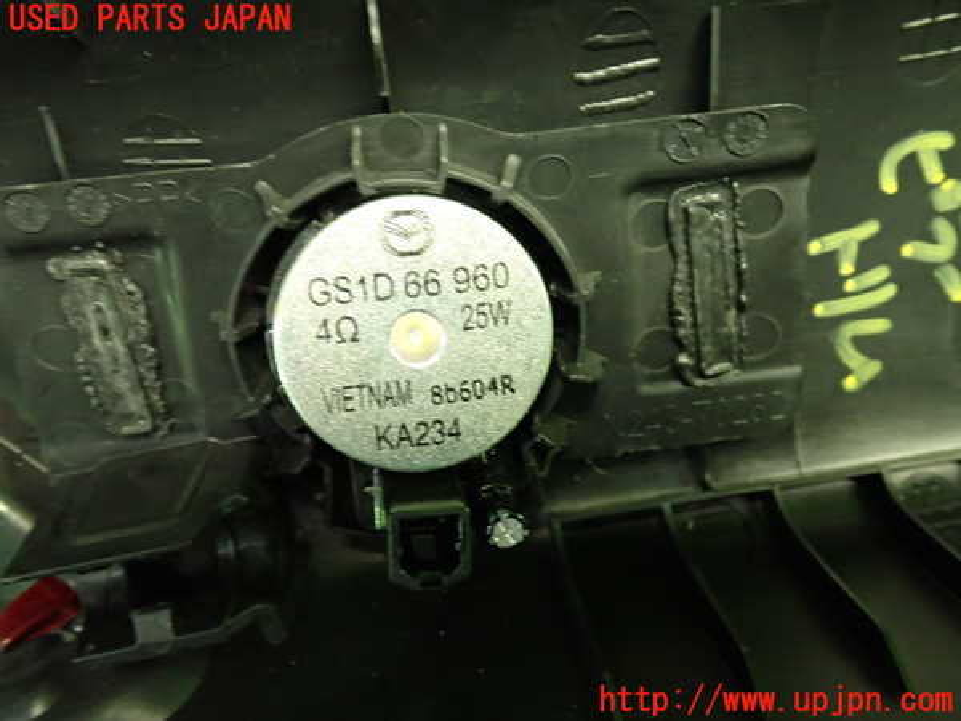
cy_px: 360
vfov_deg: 44.2
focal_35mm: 32
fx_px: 888
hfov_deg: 56.8
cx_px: 480
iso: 800
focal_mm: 5.79
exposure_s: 1/30
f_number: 2.4
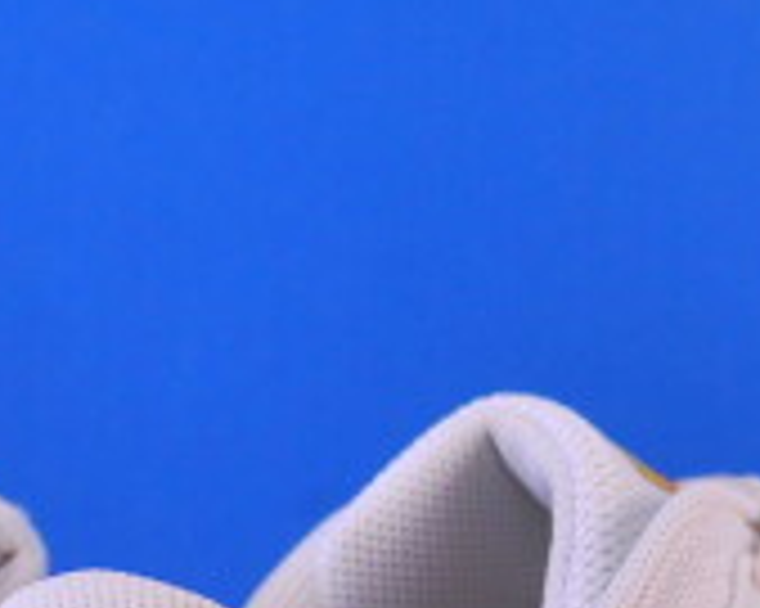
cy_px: 538
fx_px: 7486
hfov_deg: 5.8
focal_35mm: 333
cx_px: 162
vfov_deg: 4.6
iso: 250
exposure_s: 1/250
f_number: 3.2
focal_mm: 50
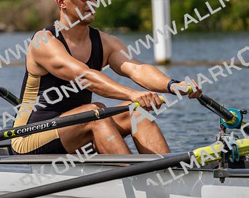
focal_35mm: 293
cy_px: 71
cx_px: 72
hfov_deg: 6.6
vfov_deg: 5.3
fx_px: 2158
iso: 200
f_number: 5.6
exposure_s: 1/1600
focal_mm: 200
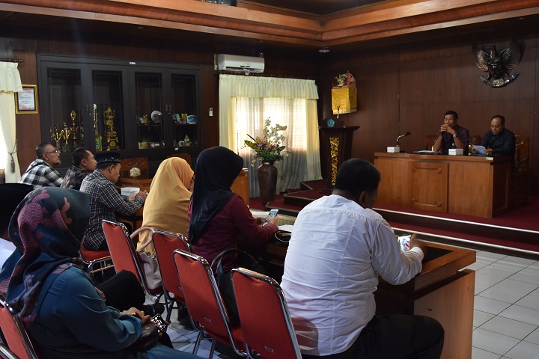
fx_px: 494
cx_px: 270
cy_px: 180
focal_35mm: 33
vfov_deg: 40.0
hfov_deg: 57.2
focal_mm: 22
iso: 500
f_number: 5.6
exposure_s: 1/8
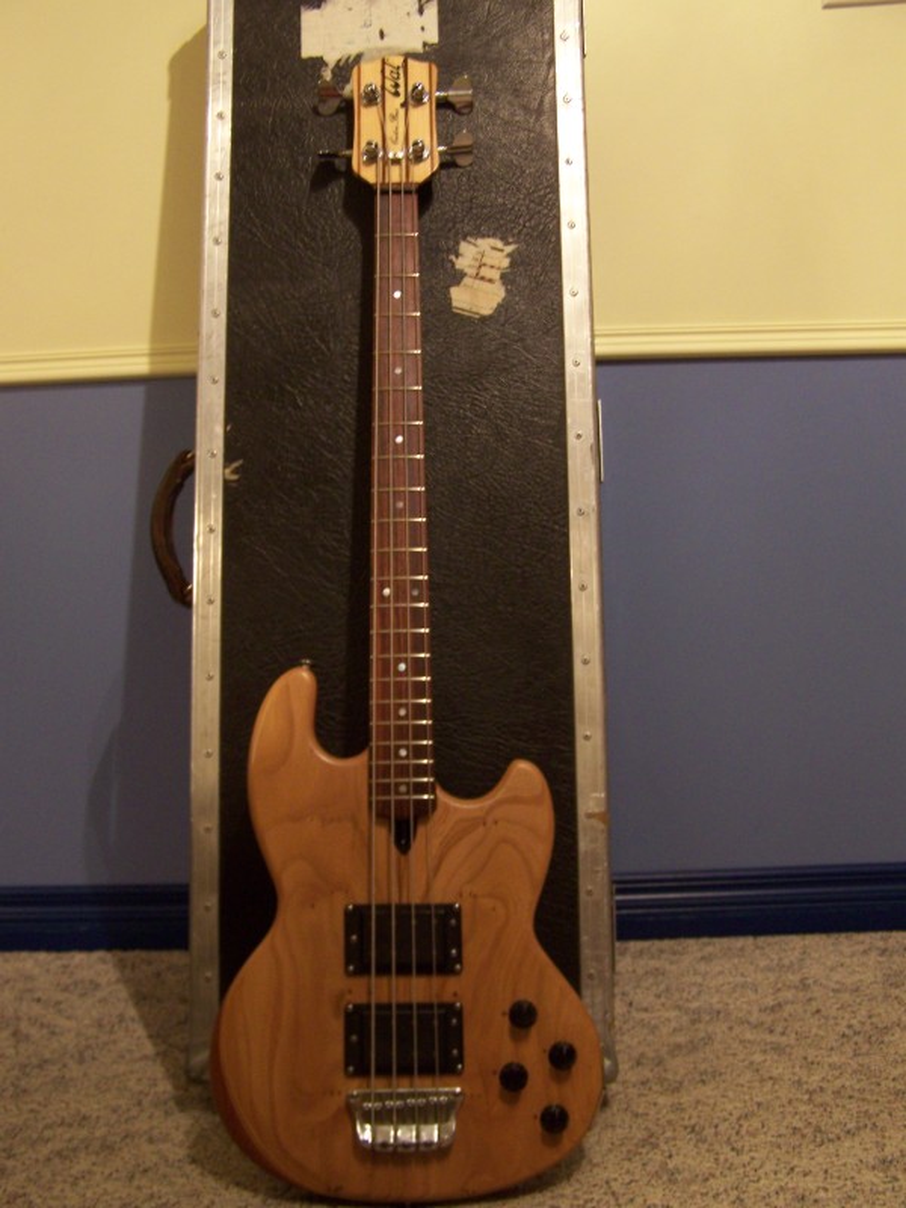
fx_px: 1326
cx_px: 453
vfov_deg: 49.0
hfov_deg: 37.7
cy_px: 604
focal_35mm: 38
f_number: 2.8
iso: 160
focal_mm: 6.3
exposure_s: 1/8
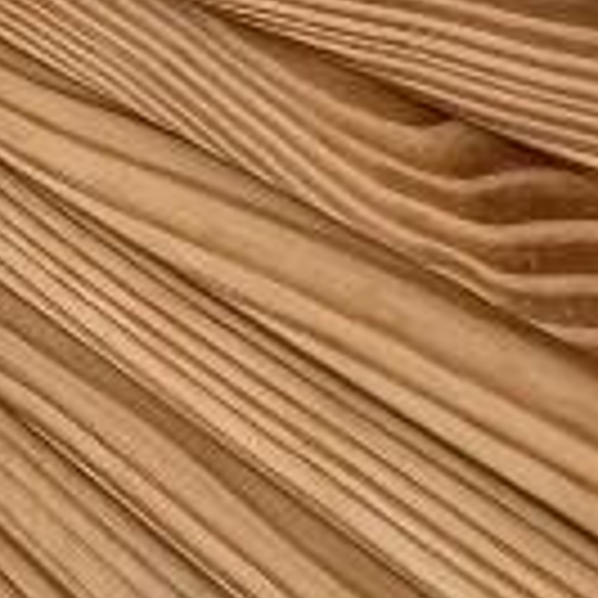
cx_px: -1556
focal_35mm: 95
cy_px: -477
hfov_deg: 9.3
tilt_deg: -3.2
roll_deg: +1.8
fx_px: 1857
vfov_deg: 15.7
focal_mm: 2.22
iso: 40
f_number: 2.2
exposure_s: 1/175
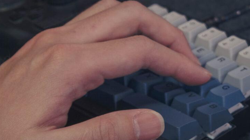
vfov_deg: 7.8
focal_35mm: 155
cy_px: 65
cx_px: 323
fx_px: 1028
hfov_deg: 13.4
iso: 160
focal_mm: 27.7
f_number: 4
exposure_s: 1/20
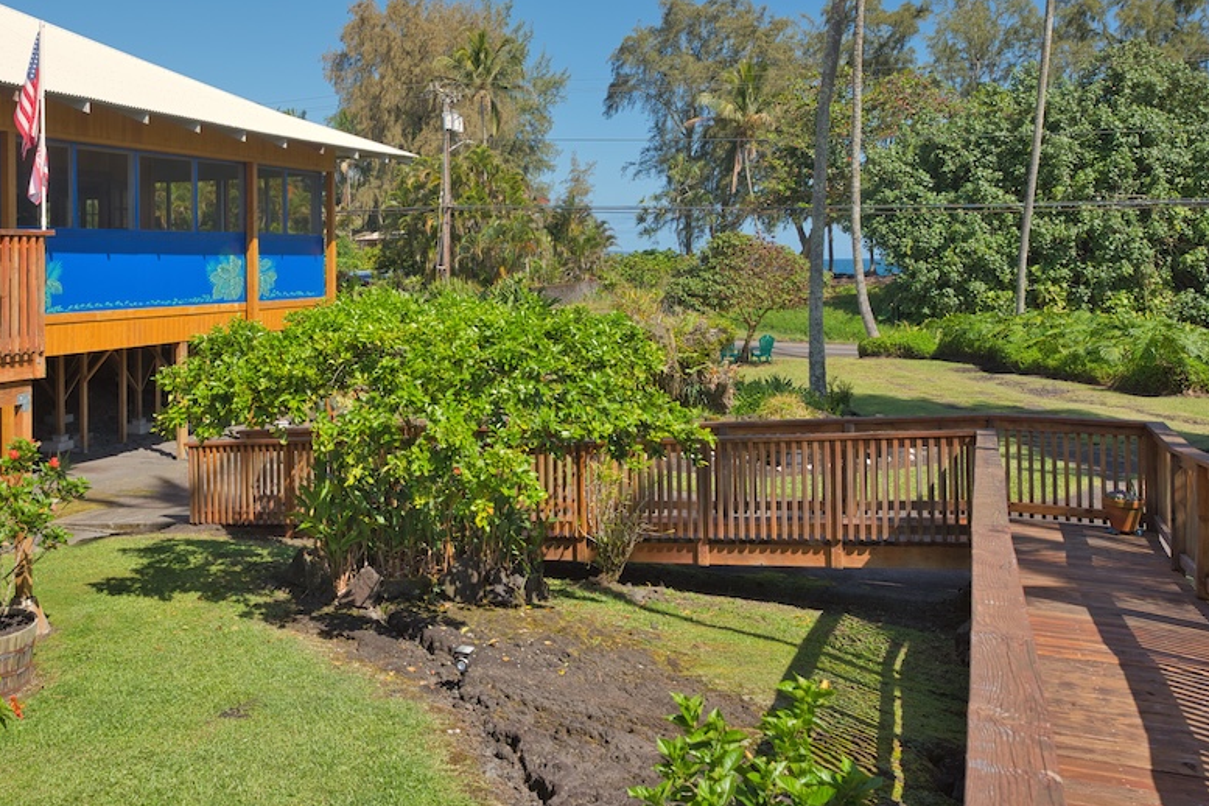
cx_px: 358
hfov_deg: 50.5
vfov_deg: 35.4
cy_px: 240
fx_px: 1242
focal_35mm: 37
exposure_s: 1/320
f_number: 5.6
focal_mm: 24
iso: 50
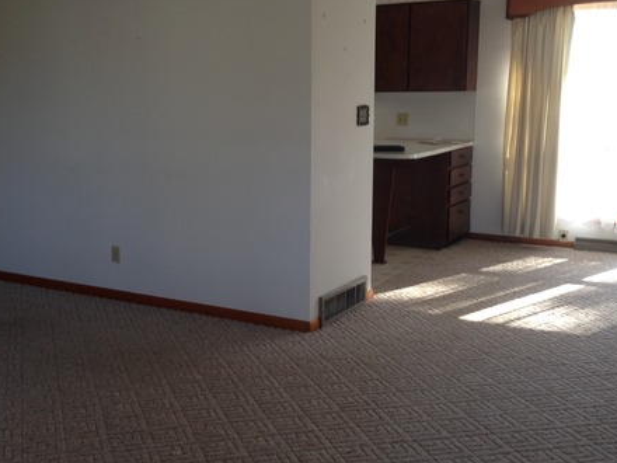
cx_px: 254
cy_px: 219
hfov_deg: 39.5
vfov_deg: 30.3
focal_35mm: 48
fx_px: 856
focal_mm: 4.12
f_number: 2.4
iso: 50
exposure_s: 1/40
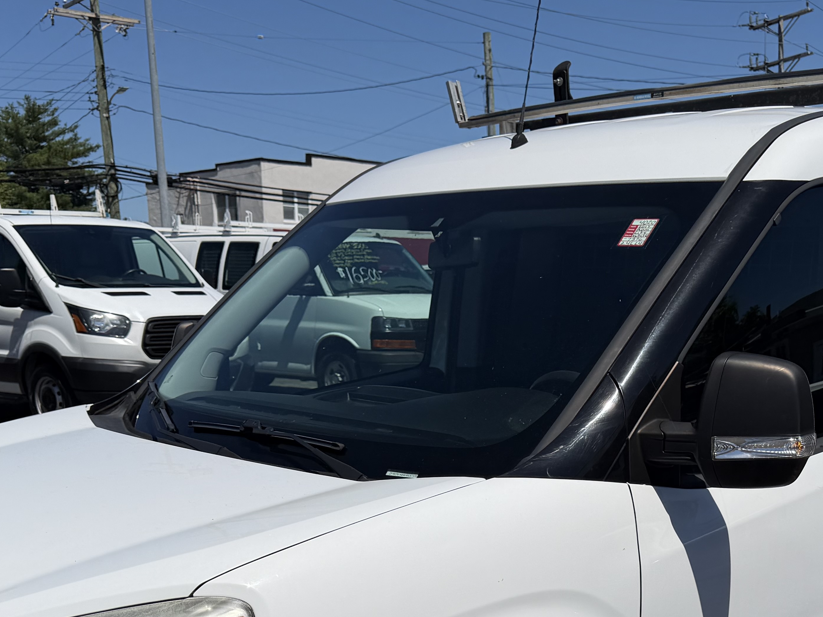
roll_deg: +1.4
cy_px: 588
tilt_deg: -13.4
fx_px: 1165
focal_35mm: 49
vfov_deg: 28.2
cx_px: 459
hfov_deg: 38.9
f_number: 1.78
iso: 80
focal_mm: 6.76
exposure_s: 1/11905
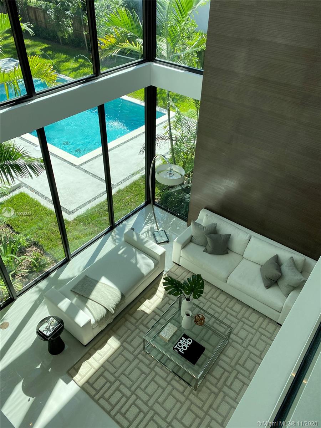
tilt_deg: -39.0
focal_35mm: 26
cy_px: 214
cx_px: 160
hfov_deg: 53.1
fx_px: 321
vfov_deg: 67.3
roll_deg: -2.2
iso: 32
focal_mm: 4.25
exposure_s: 1/1093
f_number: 1.8
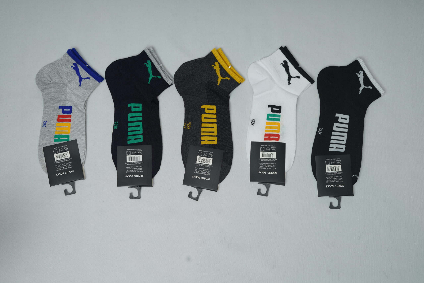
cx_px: 212
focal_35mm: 50
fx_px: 589
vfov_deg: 27.0
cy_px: 142
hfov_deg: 39.6
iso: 320
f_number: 6.3
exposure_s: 1/200
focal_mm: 50
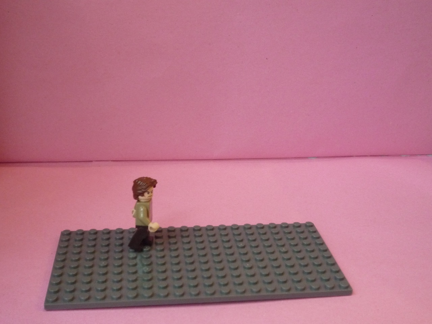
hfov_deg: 36.2
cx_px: 216
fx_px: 661
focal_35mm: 53
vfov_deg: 27.5
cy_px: 162
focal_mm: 7.8
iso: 400
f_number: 4.3
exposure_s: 1/125
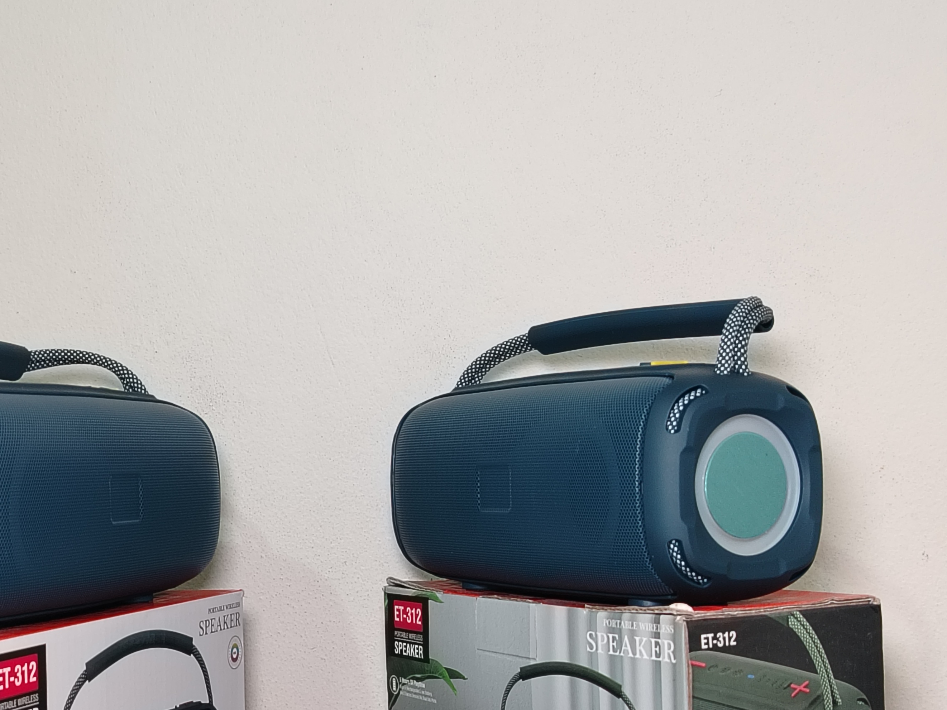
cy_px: 496
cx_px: 325
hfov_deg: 34.1
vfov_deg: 25.9
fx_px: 1532
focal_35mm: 56
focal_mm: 5.25
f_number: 1.75
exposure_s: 1/33.3
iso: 737
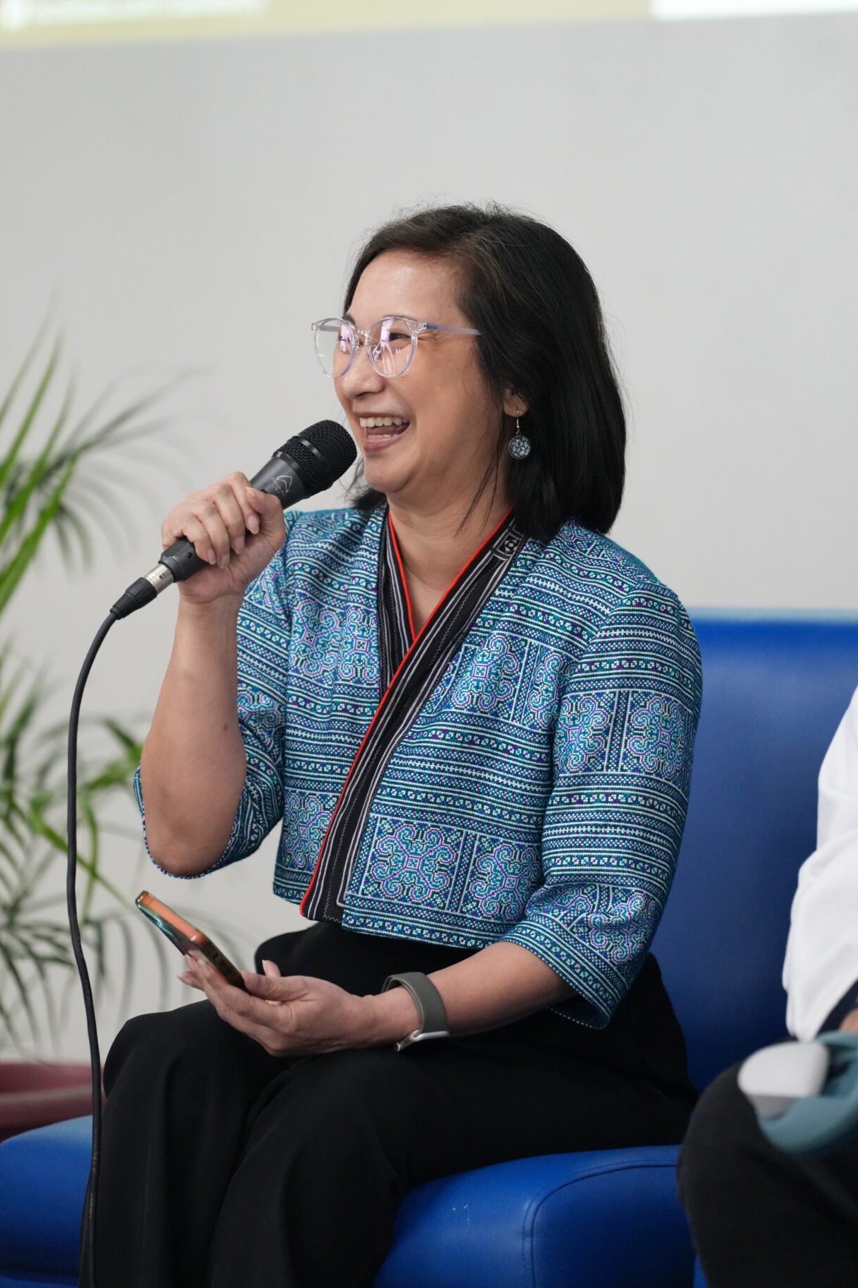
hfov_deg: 6.5
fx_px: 7544
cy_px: 621
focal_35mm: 211
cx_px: 417
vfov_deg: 9.8
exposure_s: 1/200
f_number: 2.8
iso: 4000
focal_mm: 200
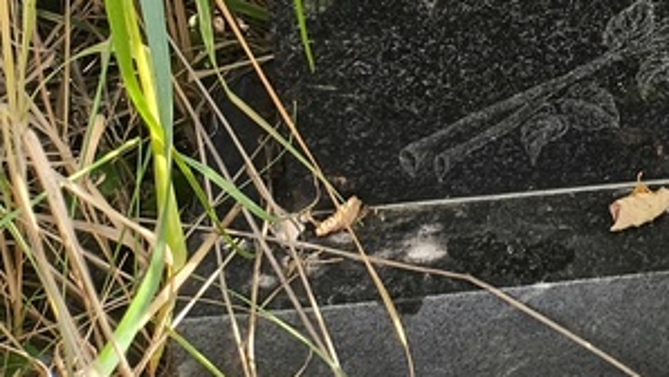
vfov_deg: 15.2
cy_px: -206
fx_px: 1296
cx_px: 789
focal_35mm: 73
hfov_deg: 26.0
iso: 50
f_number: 1.7
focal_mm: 4.71
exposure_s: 1/110
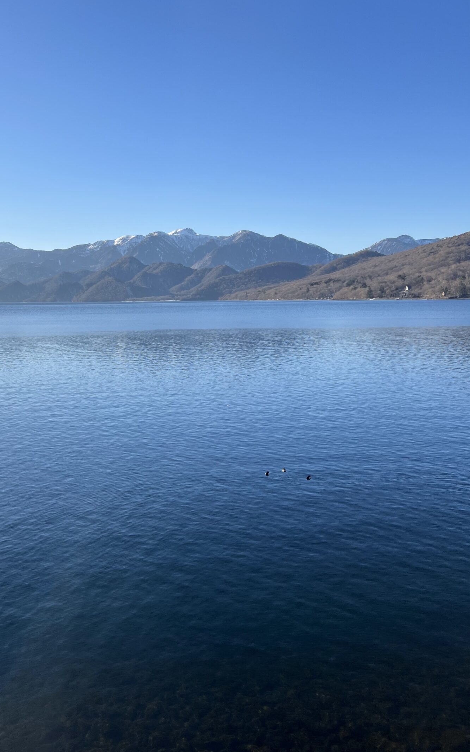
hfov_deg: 37.6
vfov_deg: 58.1
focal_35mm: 33
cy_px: 382
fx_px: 676
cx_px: 135
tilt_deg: -7.6
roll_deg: +0.3
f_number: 1.5
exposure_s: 1/3356
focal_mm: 5.7
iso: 50
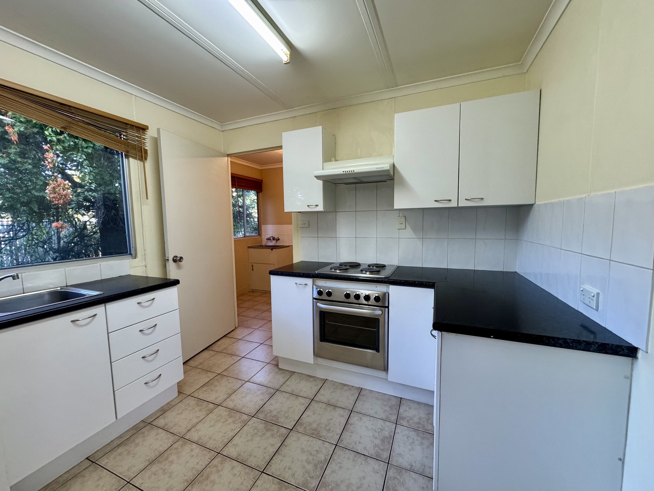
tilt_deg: -4.9
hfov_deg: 102.1
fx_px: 265
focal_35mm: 14
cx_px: 327
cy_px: 246
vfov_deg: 85.7
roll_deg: +0.6
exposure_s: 1/100
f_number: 2.2
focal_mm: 2.22
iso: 250
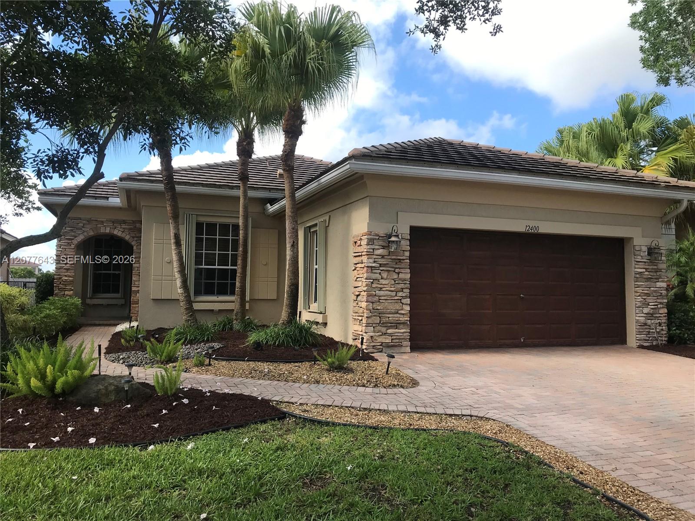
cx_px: 348
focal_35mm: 28
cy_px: 260
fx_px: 562
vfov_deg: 49.7
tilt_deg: +3.3
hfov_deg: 63.4
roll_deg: -0.4
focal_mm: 3.99
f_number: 1.8
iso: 20
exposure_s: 1/948
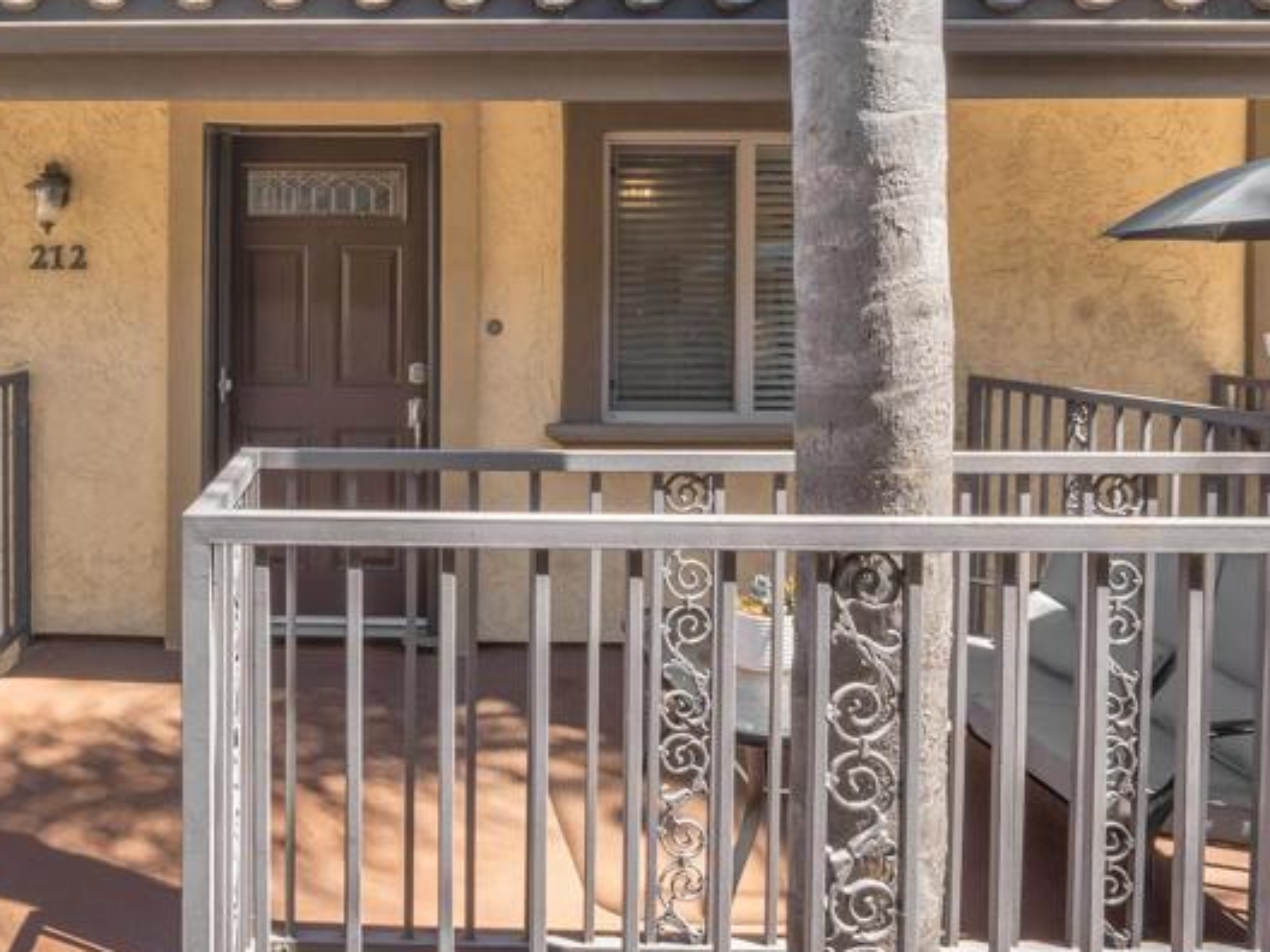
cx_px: 318
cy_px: 335
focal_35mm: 28
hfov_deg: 60.0
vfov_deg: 49.1
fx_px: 1027
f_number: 13
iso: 100
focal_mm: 10
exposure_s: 1/40
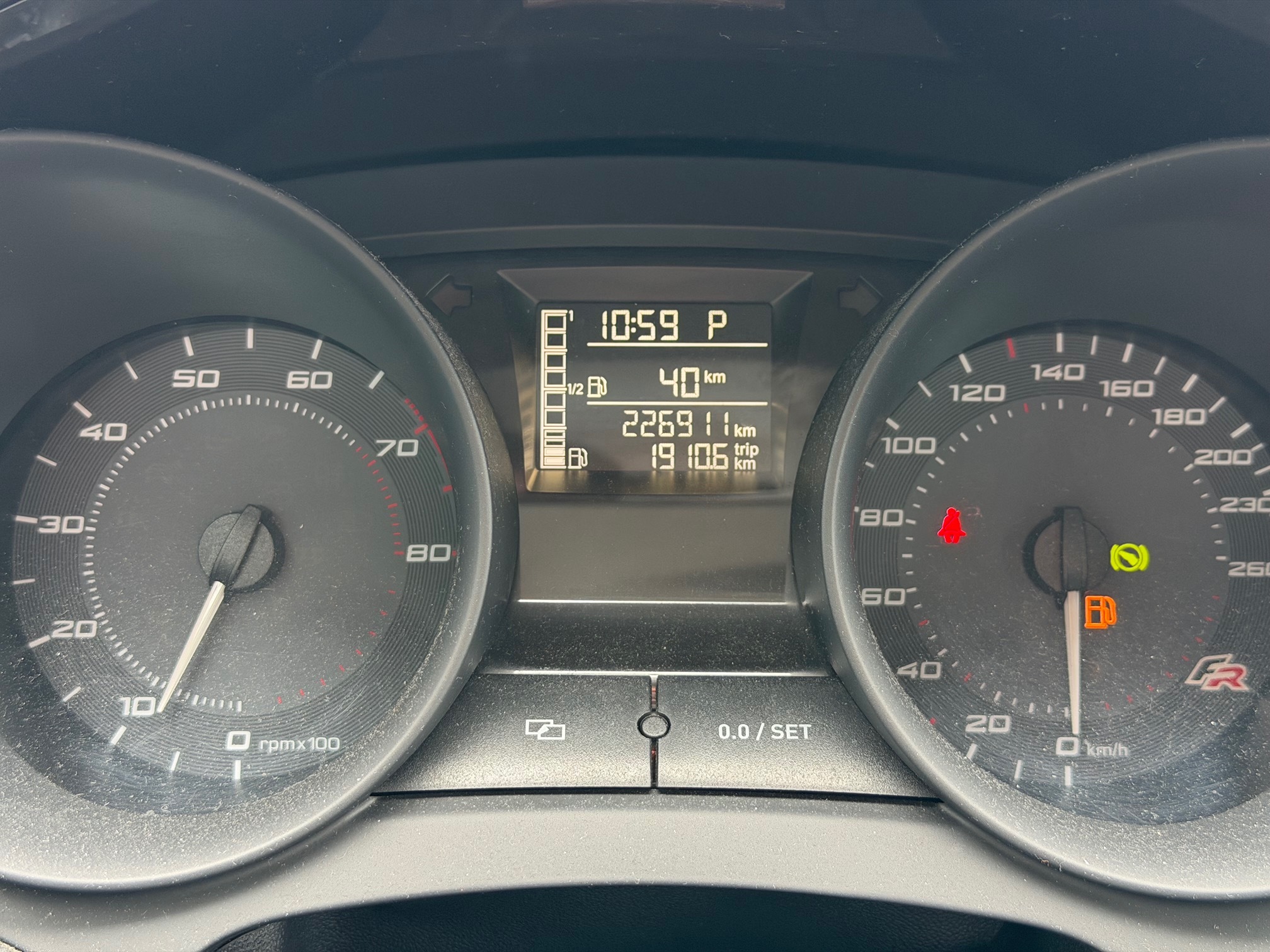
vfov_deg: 30.3
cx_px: 635
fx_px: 1761
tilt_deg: -15.3
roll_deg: -0.9
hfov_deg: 39.7
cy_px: 476
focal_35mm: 48
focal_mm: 6.76
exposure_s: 1/60
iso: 160
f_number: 1.78
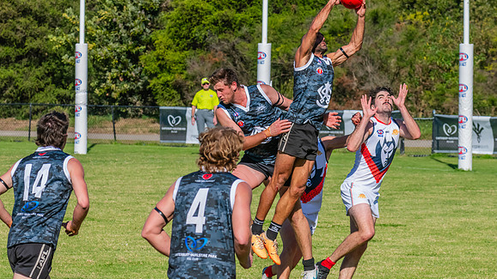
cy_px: 145
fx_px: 3373
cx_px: 248
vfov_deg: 4.7
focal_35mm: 256
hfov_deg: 8.4
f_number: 14
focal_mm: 240
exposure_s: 1/1600
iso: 1600
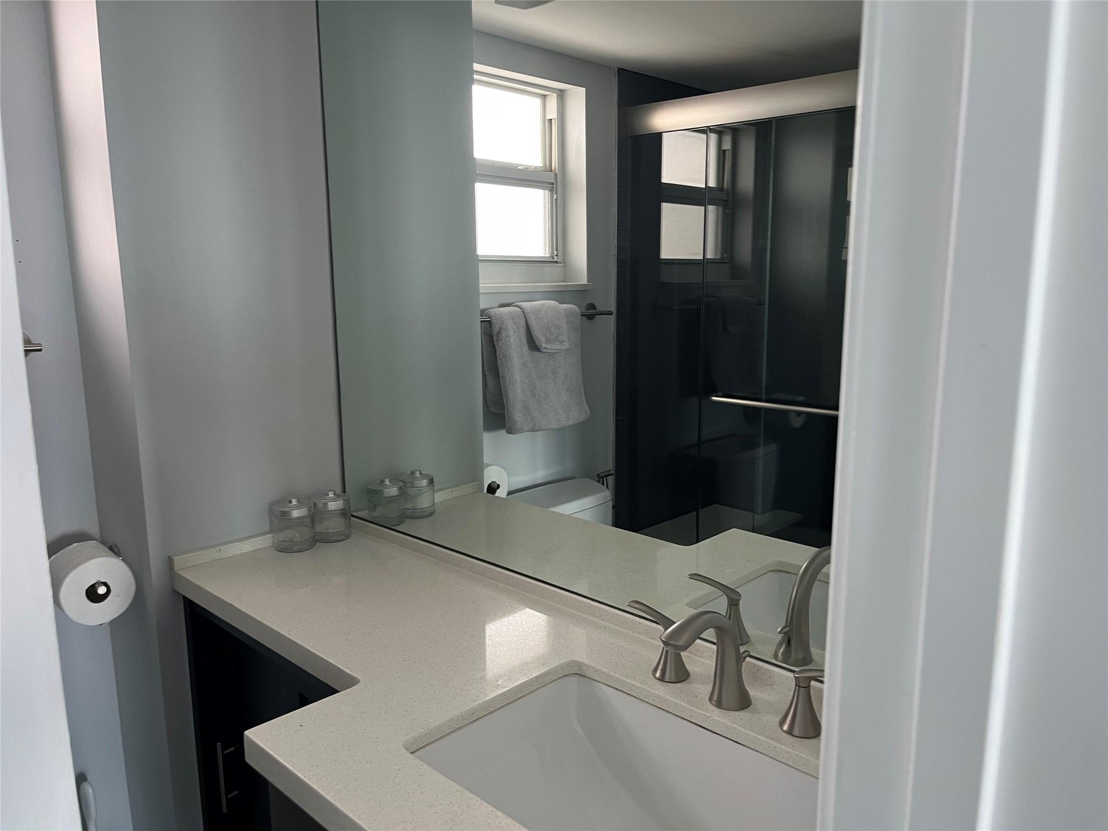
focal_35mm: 26
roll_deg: +0.5
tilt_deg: -11.1
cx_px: 554
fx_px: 832
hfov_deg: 67.3
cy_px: 416
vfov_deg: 53.1
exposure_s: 1/60
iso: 100
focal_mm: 5.1
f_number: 1.6
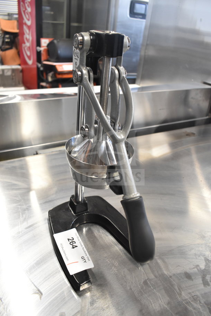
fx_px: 237
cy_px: 158
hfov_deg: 47.9
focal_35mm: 27
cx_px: 106
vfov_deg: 67.4
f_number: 3.5
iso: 1100
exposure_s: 1/30
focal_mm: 18
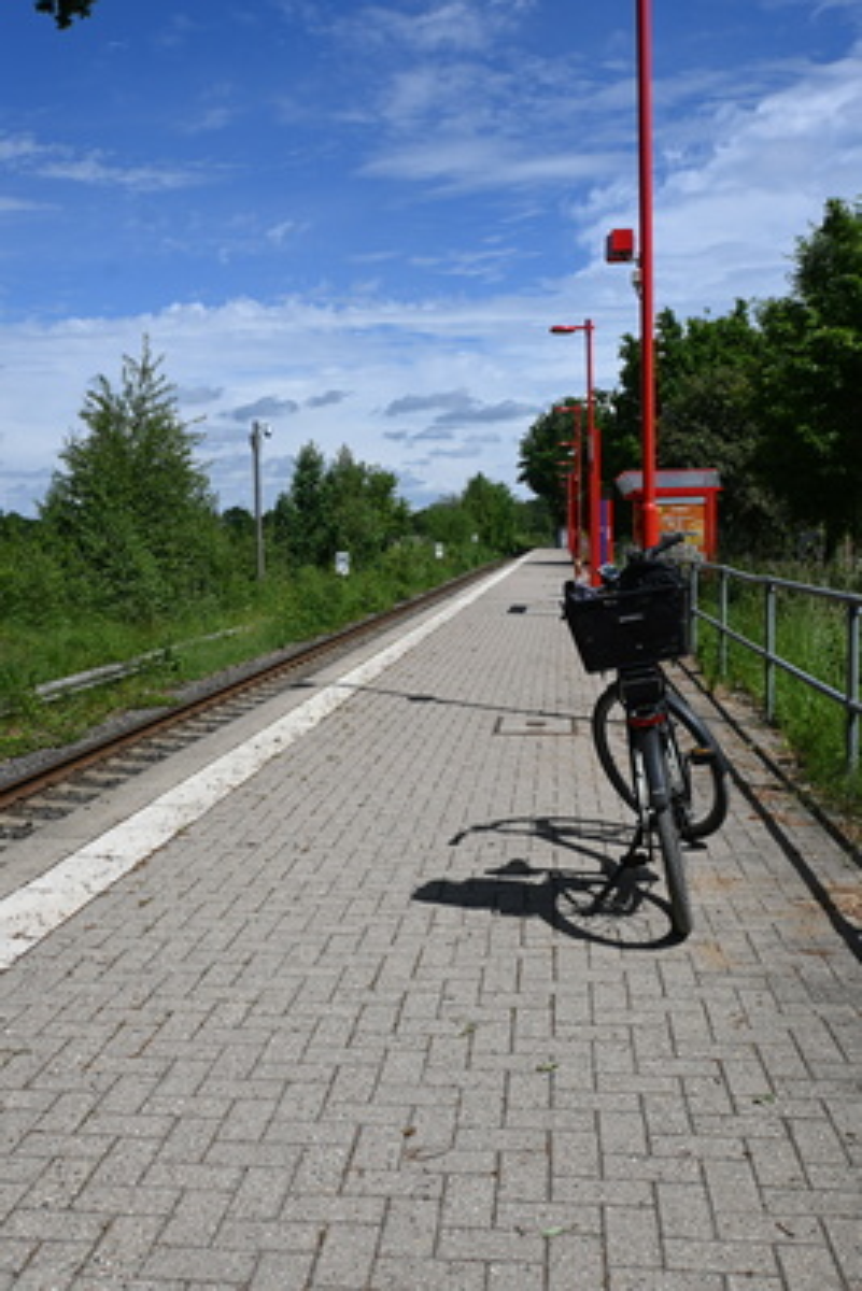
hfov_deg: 39.2
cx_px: 431
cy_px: 646
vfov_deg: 56.1
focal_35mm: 34
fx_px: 1211
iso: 100
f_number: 8
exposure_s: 1/500
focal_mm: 22.5
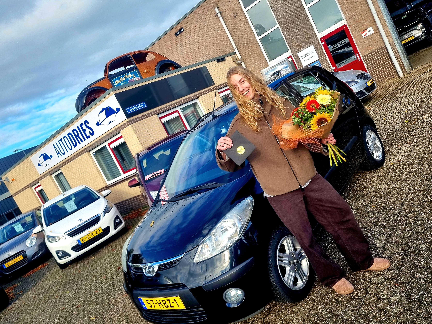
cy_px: 162
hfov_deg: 67.3
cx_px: 216
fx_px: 324
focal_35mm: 26
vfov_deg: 53.1
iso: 50
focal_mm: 5.4
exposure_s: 1/1667
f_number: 1.8
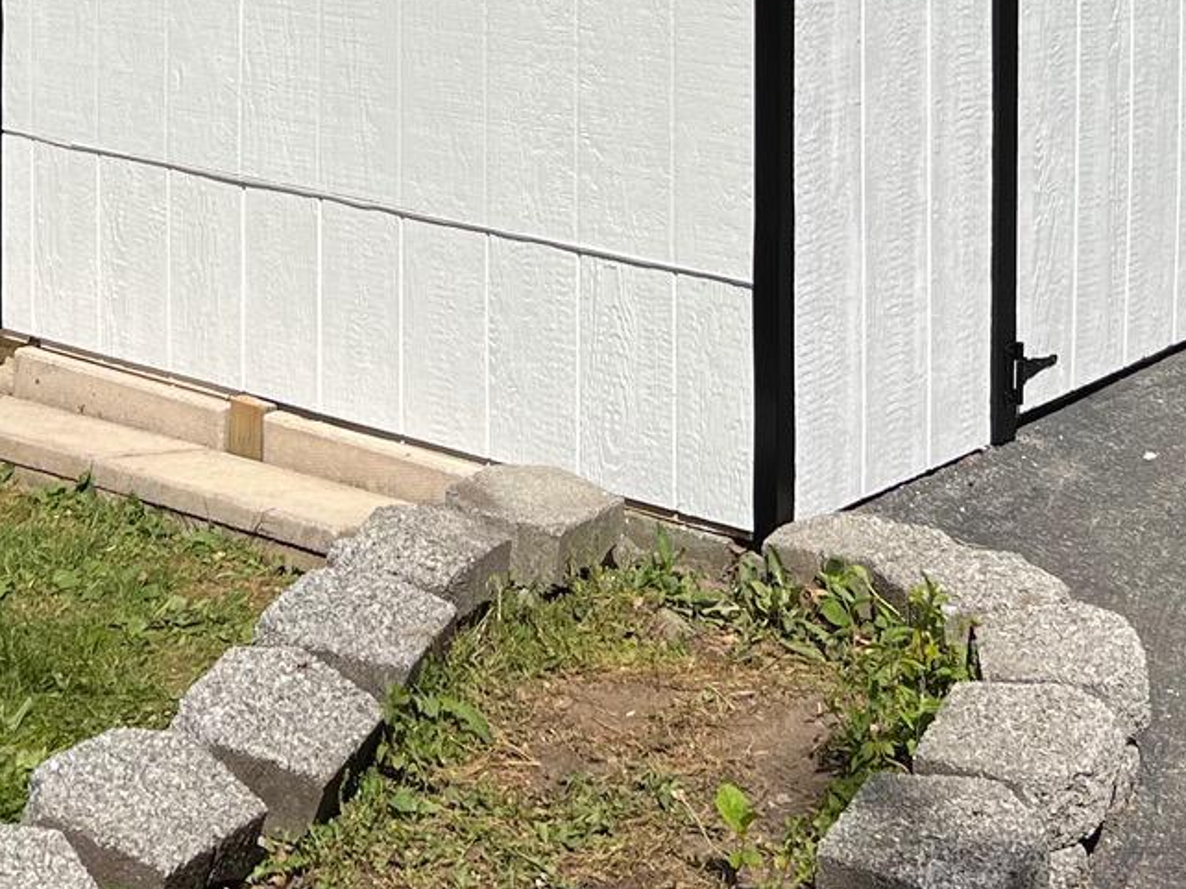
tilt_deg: -4.0
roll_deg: -1.6
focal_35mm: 83
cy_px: -322
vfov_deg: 16.6
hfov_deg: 23.5
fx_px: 2843
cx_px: 458
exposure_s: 1/8696
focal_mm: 5.7
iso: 50
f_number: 1.5
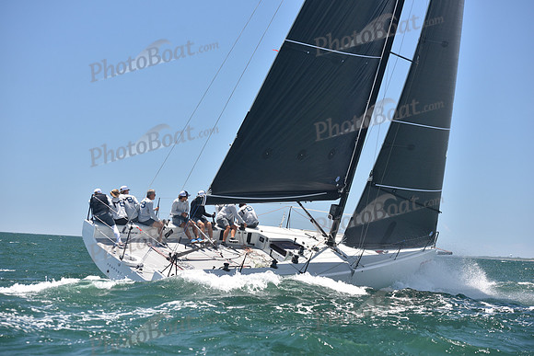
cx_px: 267
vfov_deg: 18.2
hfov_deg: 27.0
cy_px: 178
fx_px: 1113
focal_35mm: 75
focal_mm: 75
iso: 320
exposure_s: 1/800
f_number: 5
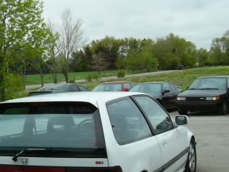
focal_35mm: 69
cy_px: 103
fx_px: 456
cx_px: 76
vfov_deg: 21.2
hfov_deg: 28.0
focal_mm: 5.8
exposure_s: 1/400
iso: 400
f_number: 8
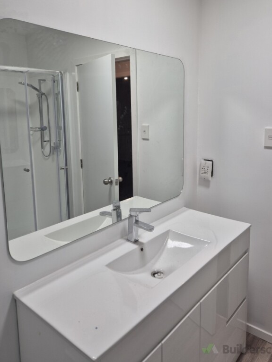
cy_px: 152
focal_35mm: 27
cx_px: 144
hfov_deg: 51.3
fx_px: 283
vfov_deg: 64.9
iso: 50
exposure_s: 1/100
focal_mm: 5.4
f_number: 1.8
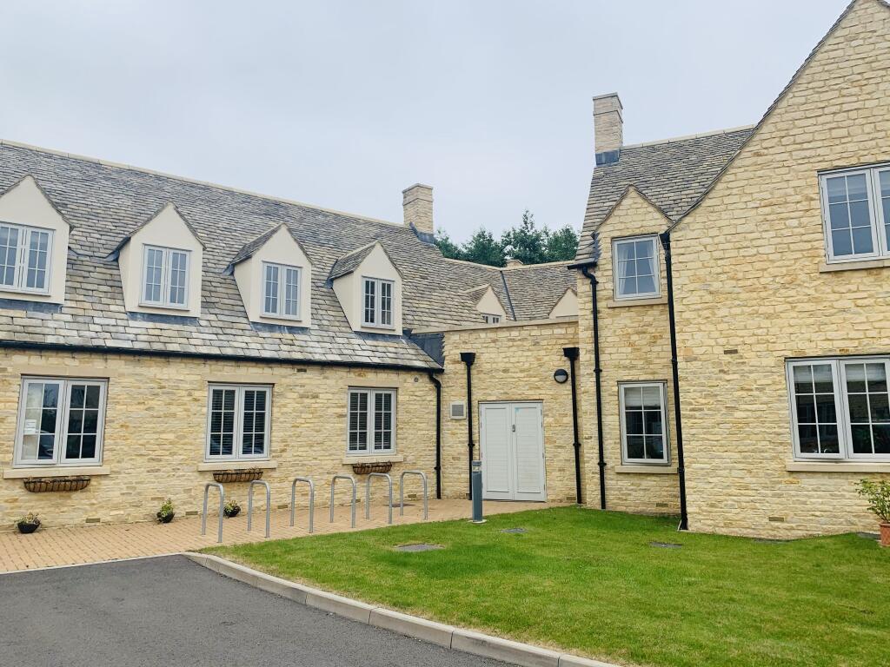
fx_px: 668
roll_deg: -0.2
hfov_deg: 67.3
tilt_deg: +8.5
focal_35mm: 26
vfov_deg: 53.1
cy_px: 334
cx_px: 445
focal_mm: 4.25
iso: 25
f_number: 1.8
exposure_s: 1/1282
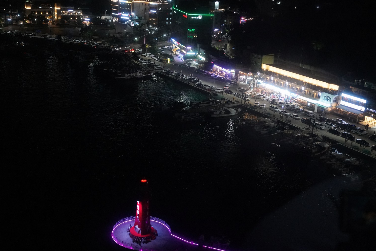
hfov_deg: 42.7
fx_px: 480
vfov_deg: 29.2
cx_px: 194
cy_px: 122
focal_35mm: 46
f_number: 4.5
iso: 12800
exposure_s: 1/100
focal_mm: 35
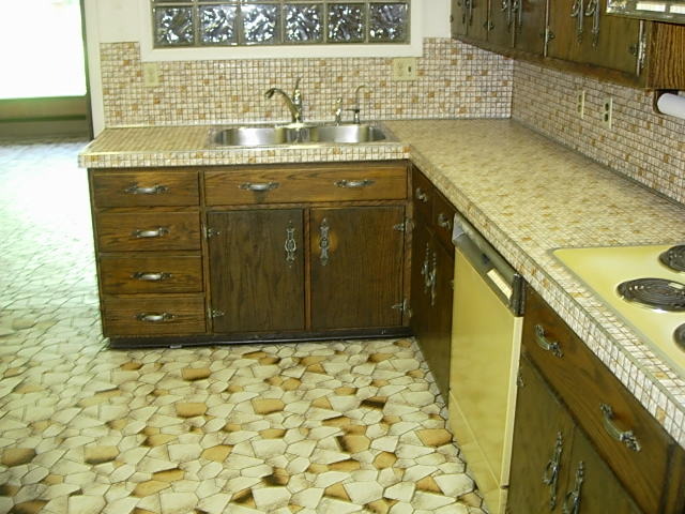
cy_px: 257
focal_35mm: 38
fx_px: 752
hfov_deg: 49.0
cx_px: 342
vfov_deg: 37.7
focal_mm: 7.8
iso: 79
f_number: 2.8
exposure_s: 1/10
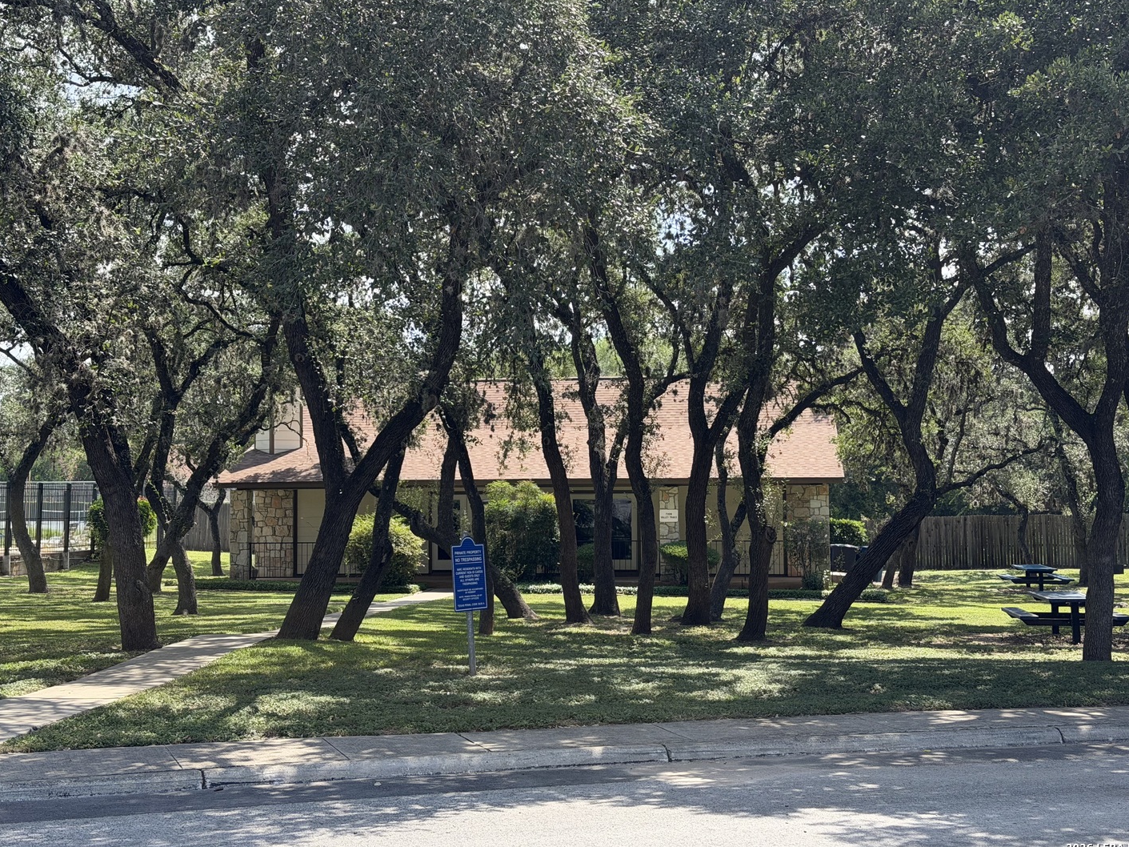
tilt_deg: +4.9
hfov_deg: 38.9
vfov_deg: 29.7
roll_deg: +1.3
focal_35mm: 49
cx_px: 575
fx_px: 1598
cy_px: 422
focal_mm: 6.76
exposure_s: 1/1307
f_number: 1.78
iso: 64
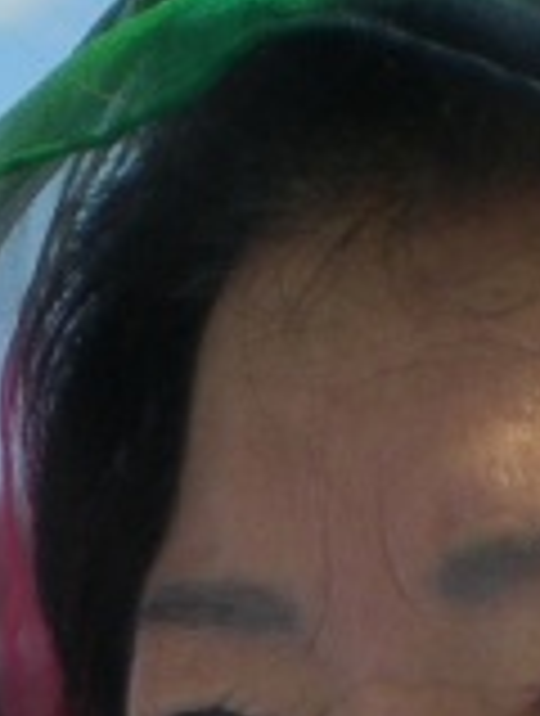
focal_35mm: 244
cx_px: 378
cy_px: 1531
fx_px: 5055
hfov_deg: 6.1
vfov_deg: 7.7
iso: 50
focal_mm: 6.3
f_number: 4.6
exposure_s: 1/316
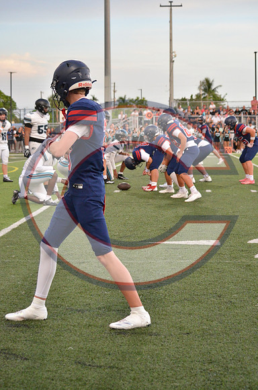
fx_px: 891
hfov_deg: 16.5
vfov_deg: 24.7
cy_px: 195
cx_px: 129
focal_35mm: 82
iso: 2500
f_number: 4.5
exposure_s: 1/500
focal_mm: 55
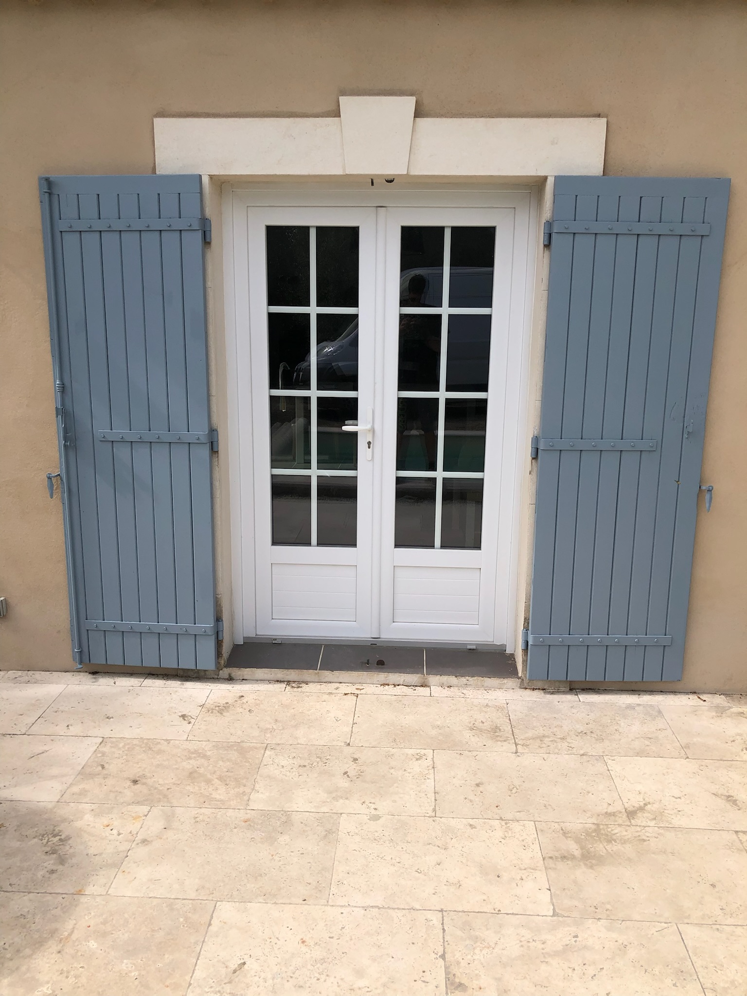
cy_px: 498
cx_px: 374
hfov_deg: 49.7
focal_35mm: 28
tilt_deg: -12.5
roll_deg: -0.9
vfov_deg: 63.4
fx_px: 806
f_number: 1.8
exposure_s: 1/1600
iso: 20
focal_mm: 4
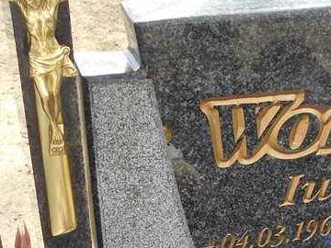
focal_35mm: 74
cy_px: 246
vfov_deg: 19.3
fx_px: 708
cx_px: 321
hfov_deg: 25.2
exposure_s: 1/125
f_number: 3.2
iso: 80
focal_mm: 4.6
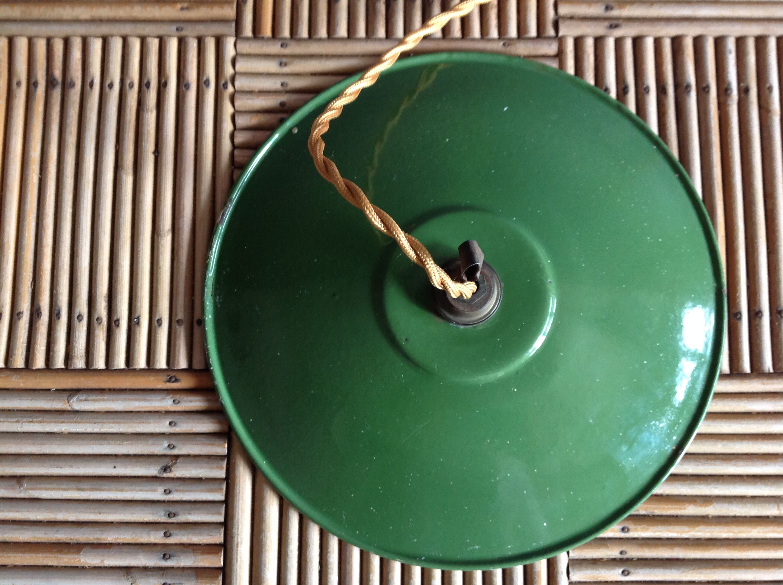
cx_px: 392
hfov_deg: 52.7
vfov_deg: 40.6
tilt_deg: -83.2
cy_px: 292
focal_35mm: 35
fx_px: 791
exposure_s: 1/15
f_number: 2.4
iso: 125
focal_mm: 4.28
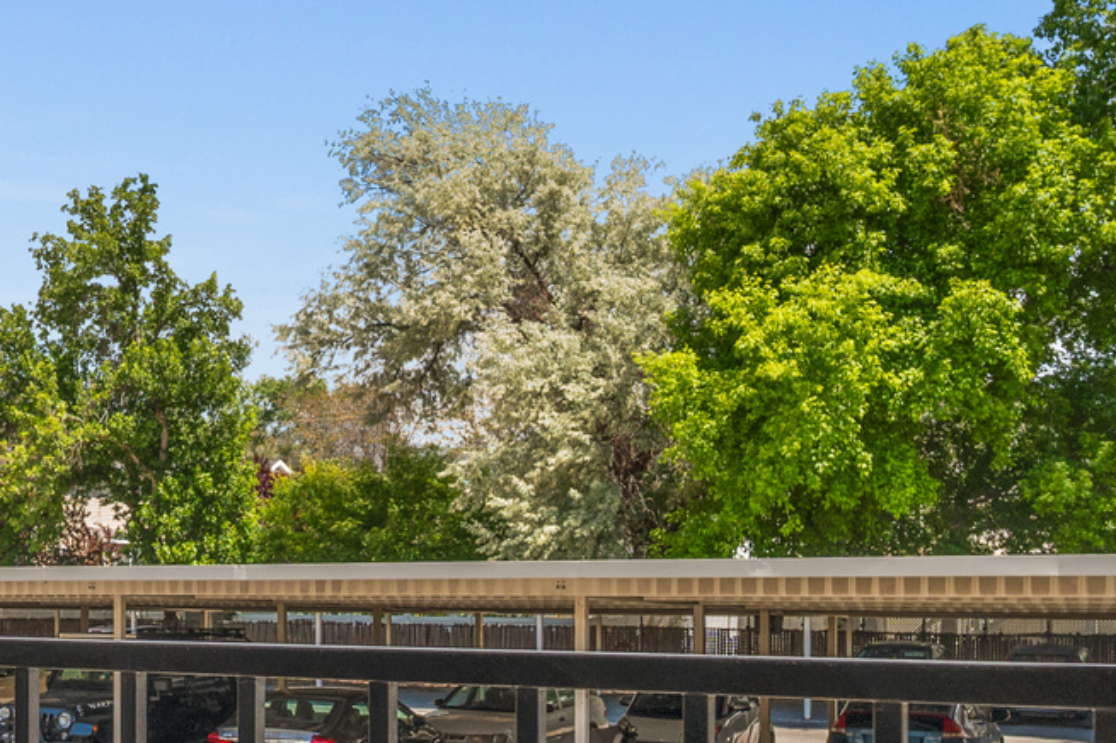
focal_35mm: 50
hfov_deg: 37.1
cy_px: 575
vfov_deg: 26.5
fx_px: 1549
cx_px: 116
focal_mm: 16
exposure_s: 1/320
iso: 500
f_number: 7.1
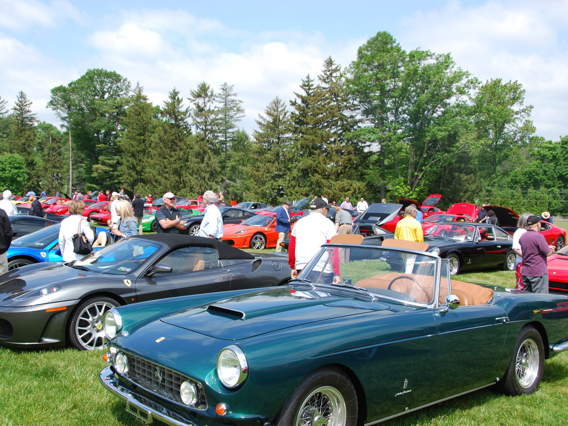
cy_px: 215
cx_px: 247
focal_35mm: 36
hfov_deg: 51.2
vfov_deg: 39.7
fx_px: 591
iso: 100
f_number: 7.1
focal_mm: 22
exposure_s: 1/200
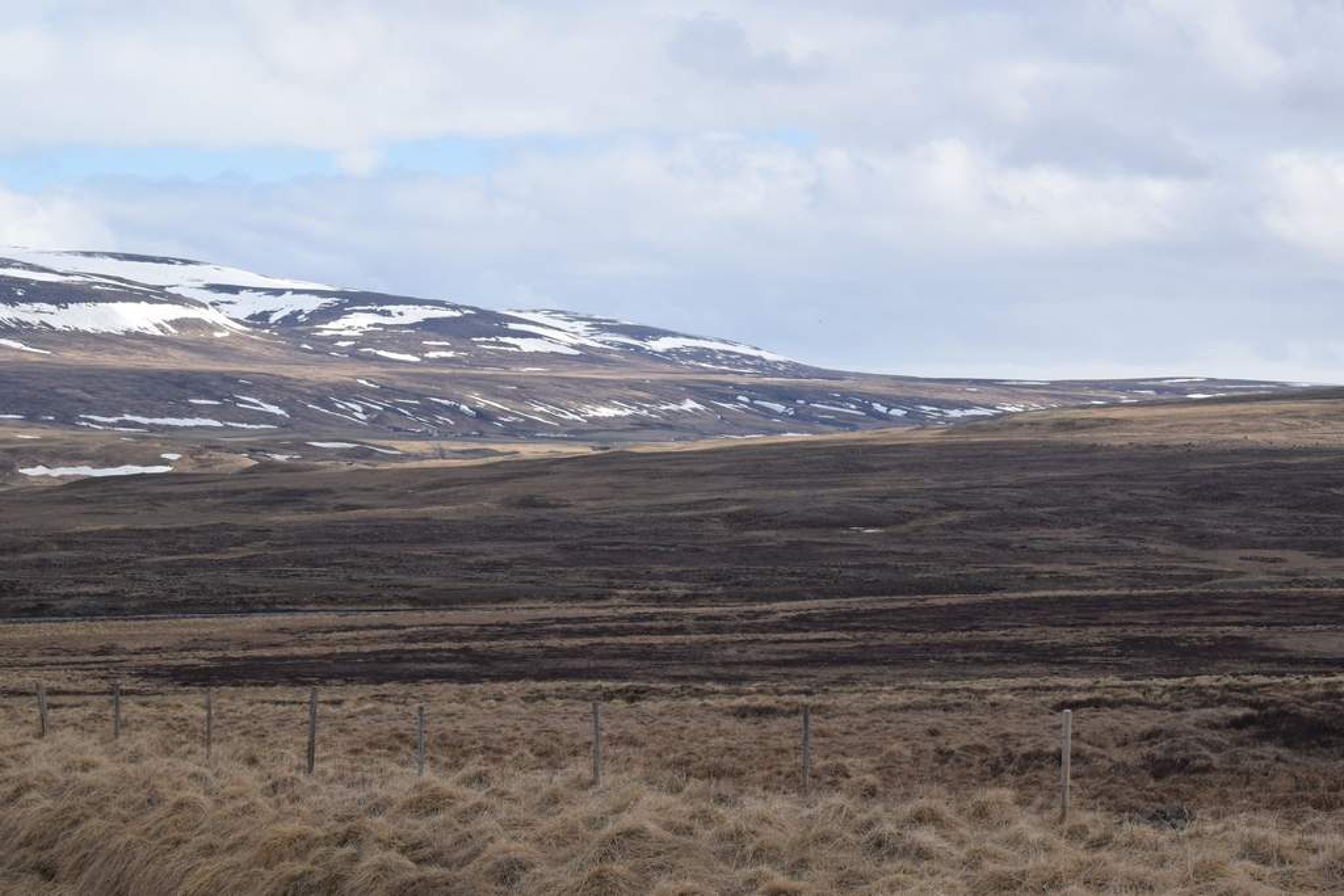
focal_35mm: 82
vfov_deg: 16.6
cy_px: 448
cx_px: 672
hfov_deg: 24.6
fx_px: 3080
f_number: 13
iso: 640
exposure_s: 1/640
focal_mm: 55
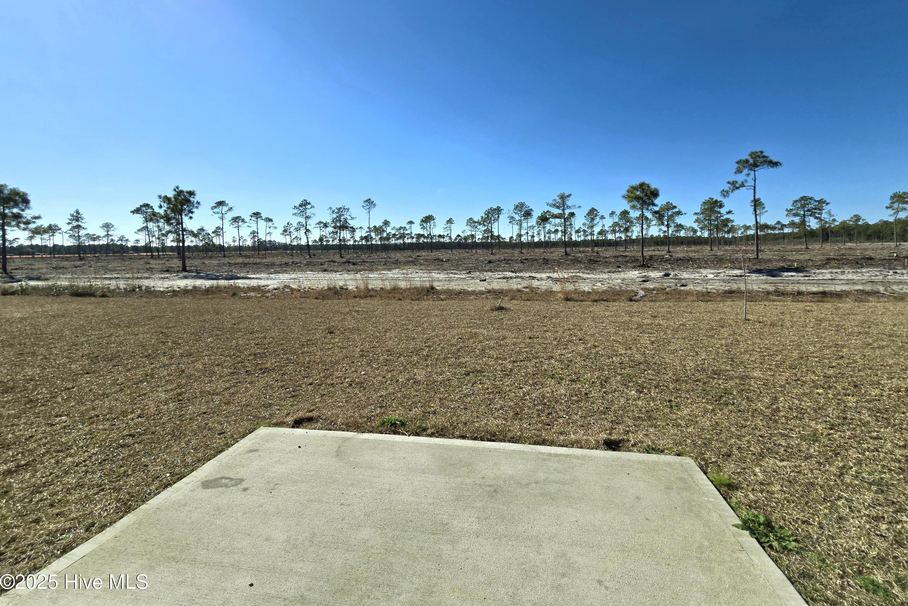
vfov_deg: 80.8
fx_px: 353
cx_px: 468
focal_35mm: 14
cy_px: 261
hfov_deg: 104.2
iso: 50
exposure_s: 1/5000
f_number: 2.2
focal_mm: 2.2
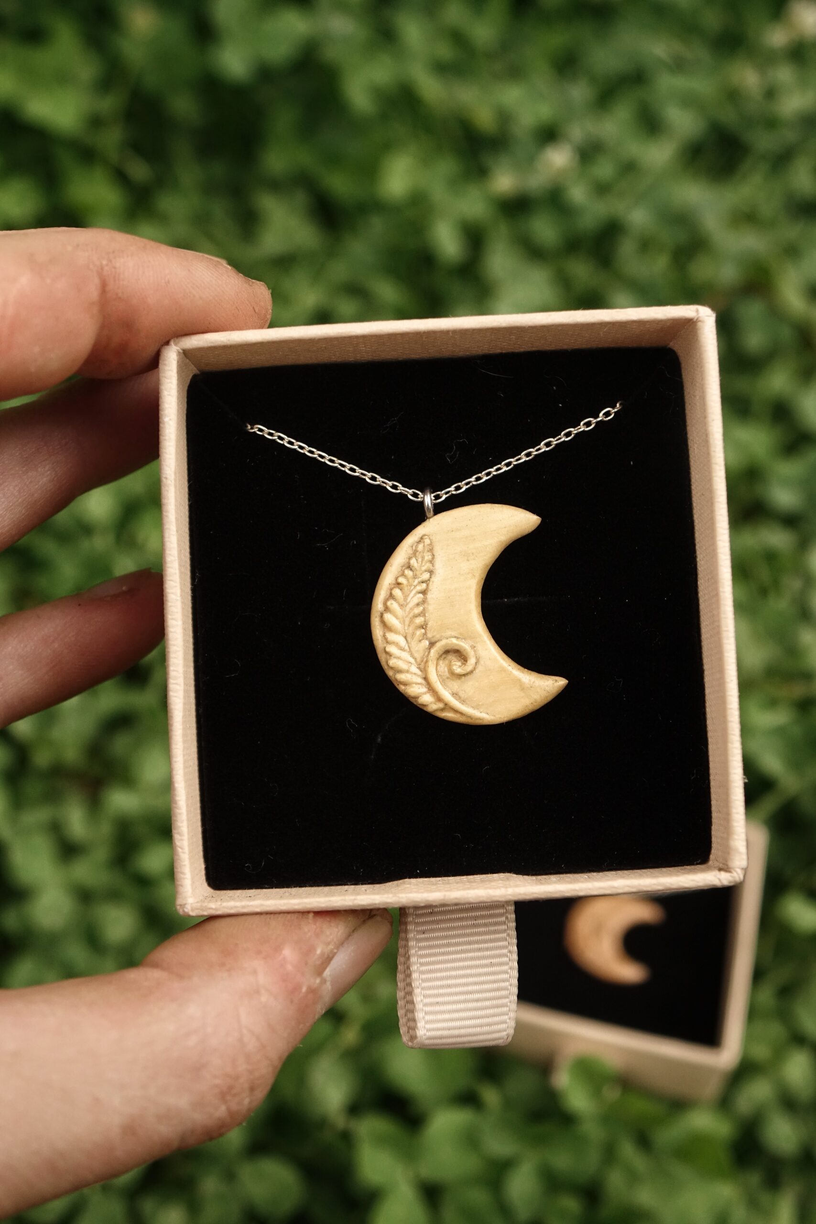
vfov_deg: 39.6
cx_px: 408
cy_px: 612
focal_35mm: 50
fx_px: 1700
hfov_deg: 27.0
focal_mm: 18.21
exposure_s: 1/1000
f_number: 3.5
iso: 500
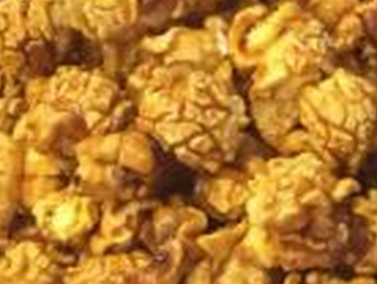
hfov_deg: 12.4
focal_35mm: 147
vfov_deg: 10.0
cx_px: 645
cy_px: -20
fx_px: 1604
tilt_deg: -55.3
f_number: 2.2
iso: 160
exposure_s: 1/30
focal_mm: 4.15
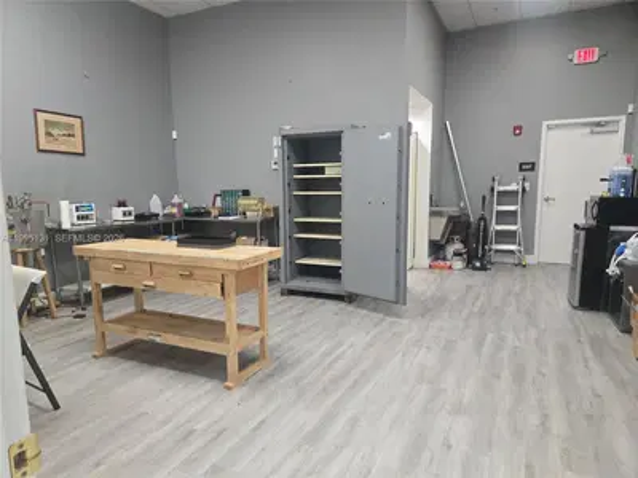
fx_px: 424
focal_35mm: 23
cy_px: 239
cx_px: 319
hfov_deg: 73.9
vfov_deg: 58.9
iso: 640
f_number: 1.8
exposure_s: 1/120
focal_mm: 5.4
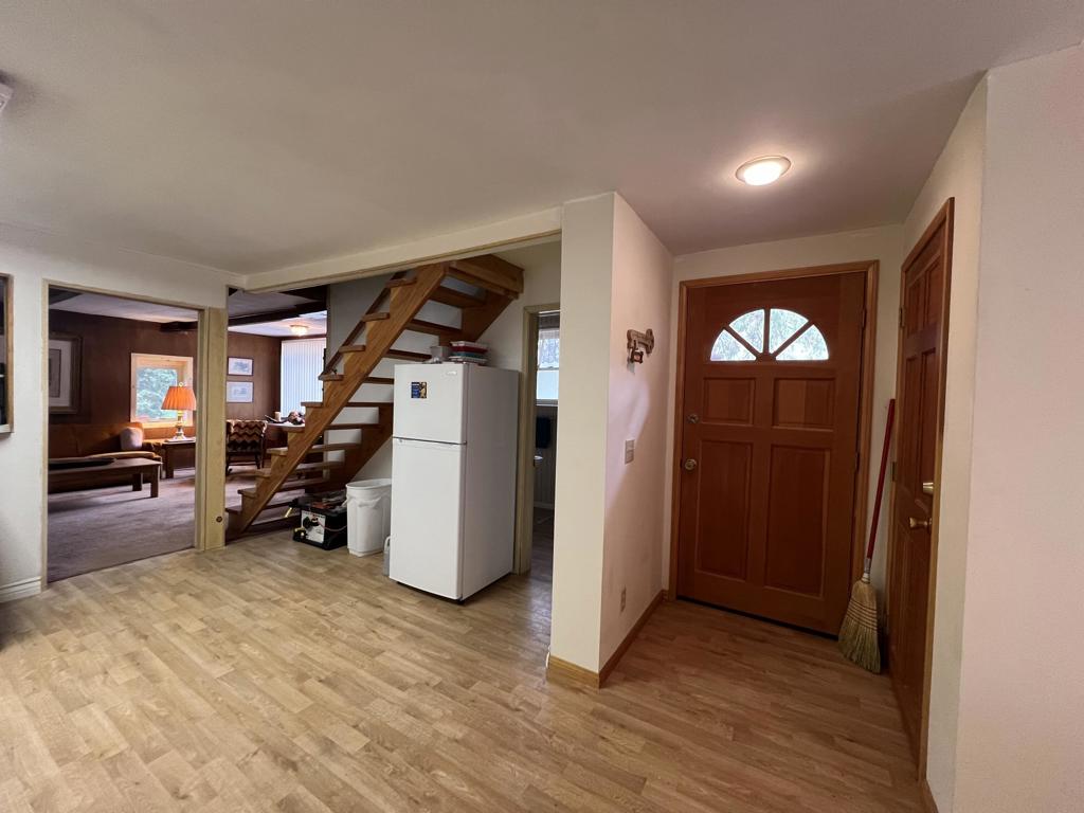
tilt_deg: -1.5
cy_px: 406
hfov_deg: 106.2
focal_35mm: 13
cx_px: 542
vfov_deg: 89.9
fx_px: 407
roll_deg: -0.6
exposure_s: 1/60
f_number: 1.8
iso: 250
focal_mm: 1.57
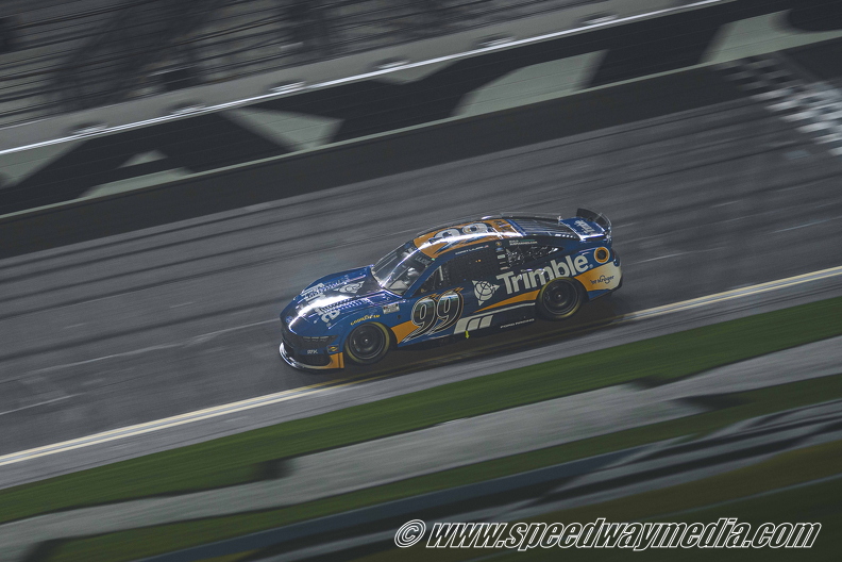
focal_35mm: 110
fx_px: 2573
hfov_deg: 18.6
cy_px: 281
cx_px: 421
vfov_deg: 12.5
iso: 400
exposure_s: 1/250
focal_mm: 110
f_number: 2.8
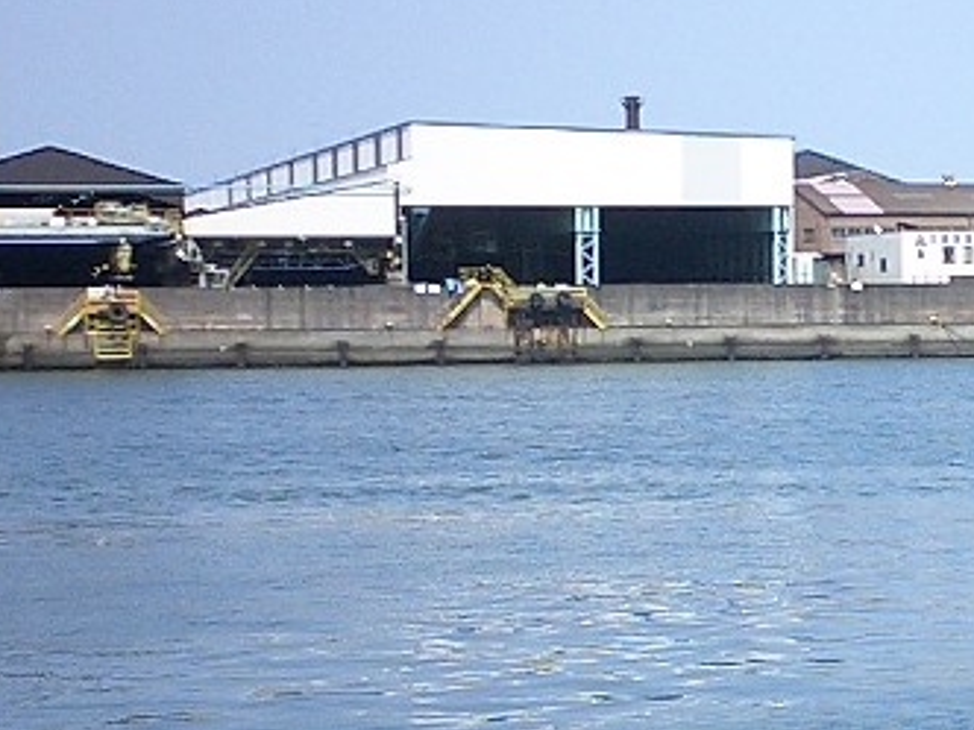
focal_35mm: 114
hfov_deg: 16.9
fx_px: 3208
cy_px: 498
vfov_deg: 13.0
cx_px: 959
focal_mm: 5.6
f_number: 3.5
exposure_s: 1/1000
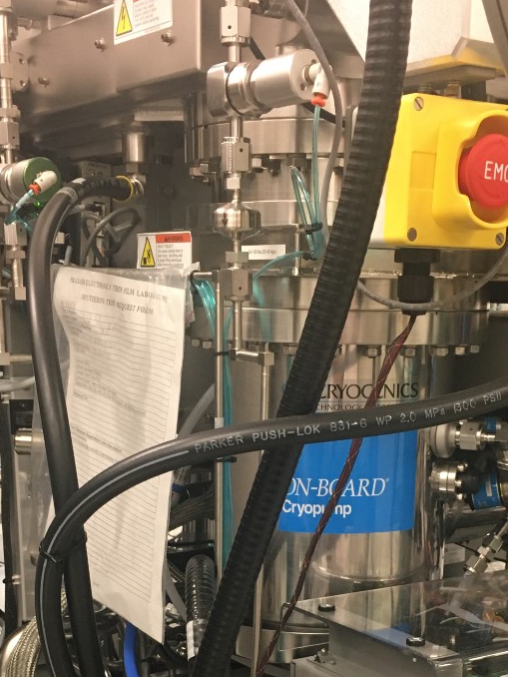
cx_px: 287
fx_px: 1115
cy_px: 605
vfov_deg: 32.2
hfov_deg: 25.7
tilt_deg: -14.6
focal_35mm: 57
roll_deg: -0.4
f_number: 2.2
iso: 125
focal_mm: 4.15
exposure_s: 1/30
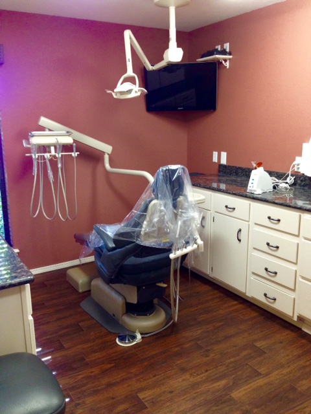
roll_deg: +1.3
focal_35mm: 33
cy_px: 207
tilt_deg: -12.2
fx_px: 395
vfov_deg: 55.4
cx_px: 156
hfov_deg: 42.9
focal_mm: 4.12
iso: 125
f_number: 2.4
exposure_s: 1/20
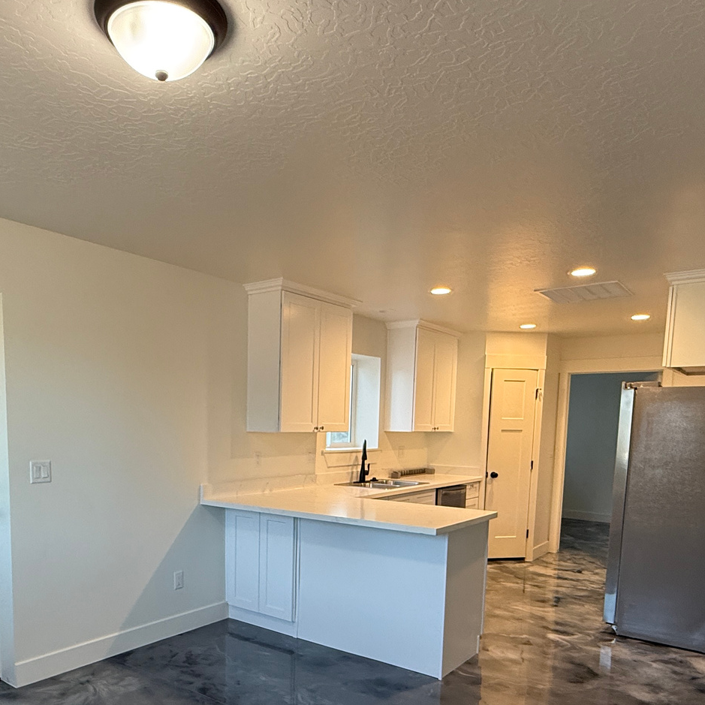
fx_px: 622
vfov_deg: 57.2
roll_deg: -0.8
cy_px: 493
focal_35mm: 27
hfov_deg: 58.5
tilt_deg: -6.5
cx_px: 278
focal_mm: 2.22
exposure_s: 1/120
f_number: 2.2
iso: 200
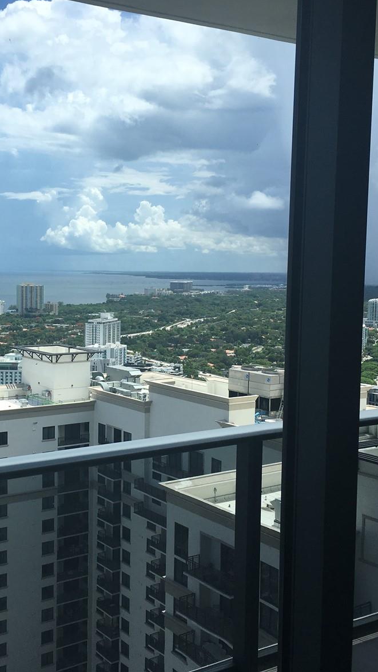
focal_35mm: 43
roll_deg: -0.7
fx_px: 767
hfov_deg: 27.4
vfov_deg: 47.4
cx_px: 110
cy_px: 330
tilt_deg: -4.9
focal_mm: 4.15
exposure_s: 1/845
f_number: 2.2
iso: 25
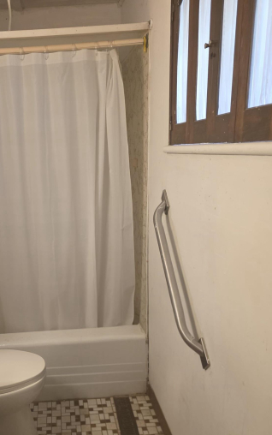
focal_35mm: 32
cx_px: 70
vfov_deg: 58.8
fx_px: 379
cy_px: 274
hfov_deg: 38.5
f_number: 1.7
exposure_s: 1/120
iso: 640
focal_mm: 6.3
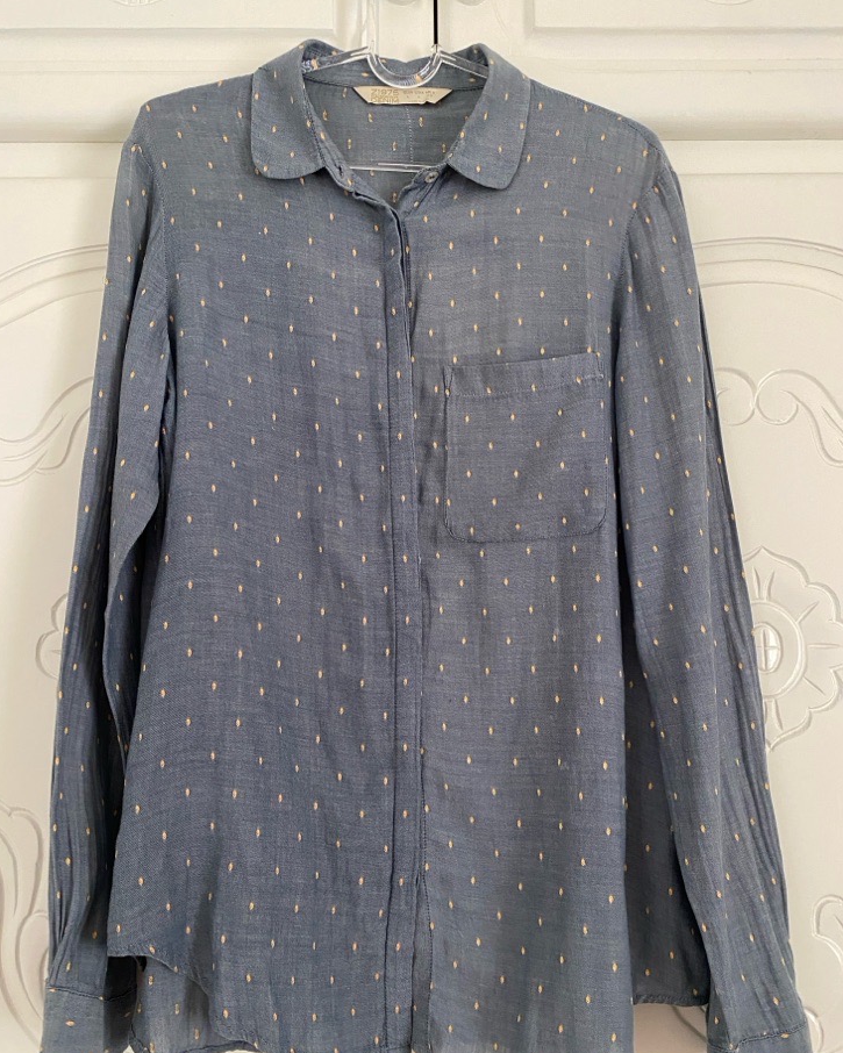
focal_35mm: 28
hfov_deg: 51.5
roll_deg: +0.9
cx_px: 424
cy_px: 572
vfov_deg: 62.1
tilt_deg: +4.7
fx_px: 873
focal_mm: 4.25
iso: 400
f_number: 1.8
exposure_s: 1/60
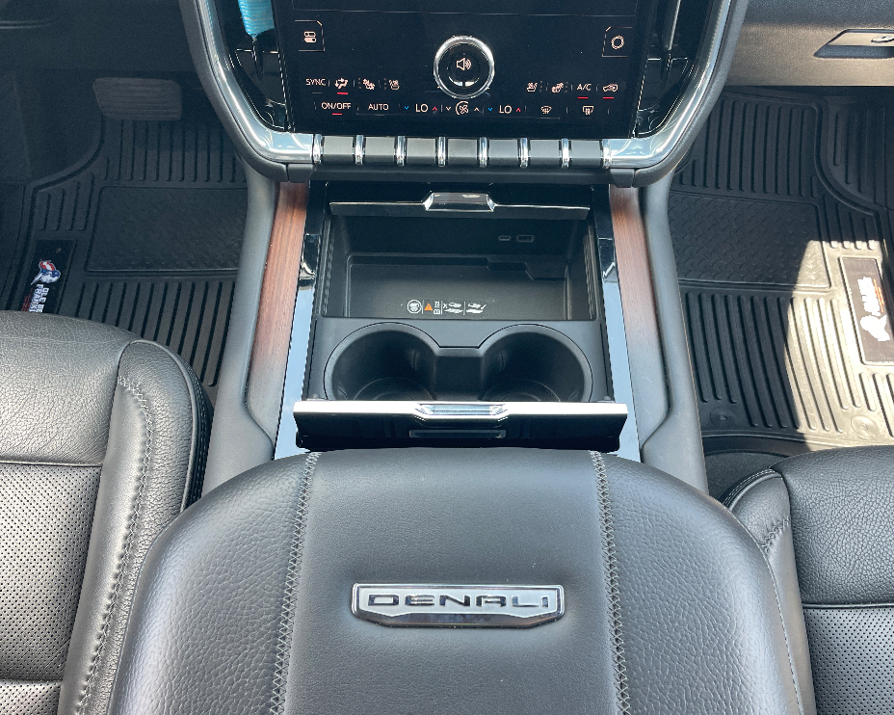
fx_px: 741
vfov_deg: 51.5
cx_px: 458
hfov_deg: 62.2
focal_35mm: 28
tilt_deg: -61.5
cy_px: 352
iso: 100
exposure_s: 1/121
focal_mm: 4.2
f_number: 1.6
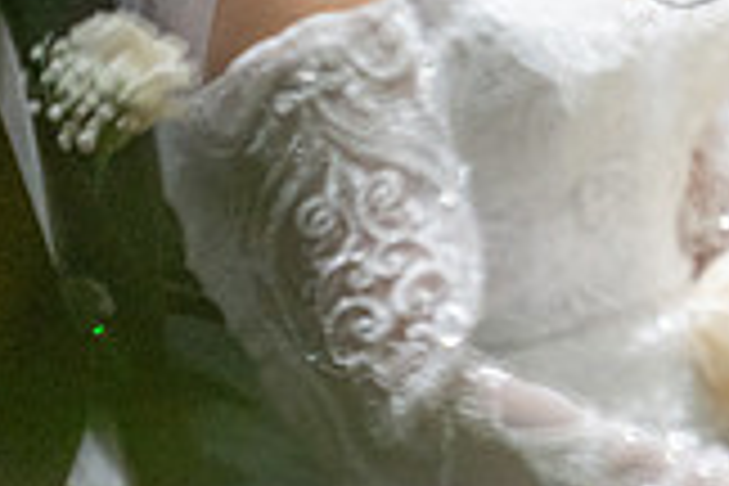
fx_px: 14457
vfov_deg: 1.9
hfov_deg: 2.9
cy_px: -74
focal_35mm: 714
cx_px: 990
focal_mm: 200
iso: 3200
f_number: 2.8
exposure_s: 1/320
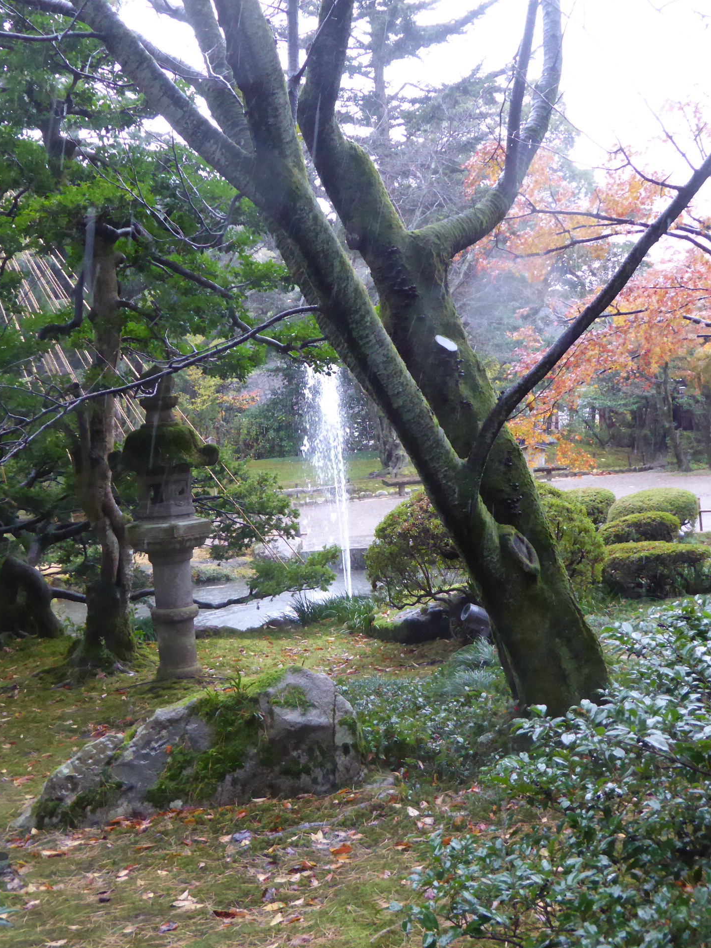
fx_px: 1177
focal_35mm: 43
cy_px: 473
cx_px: 345
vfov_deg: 43.8
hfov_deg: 33.6
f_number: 3.5
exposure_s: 1/125
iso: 800
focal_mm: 5.4
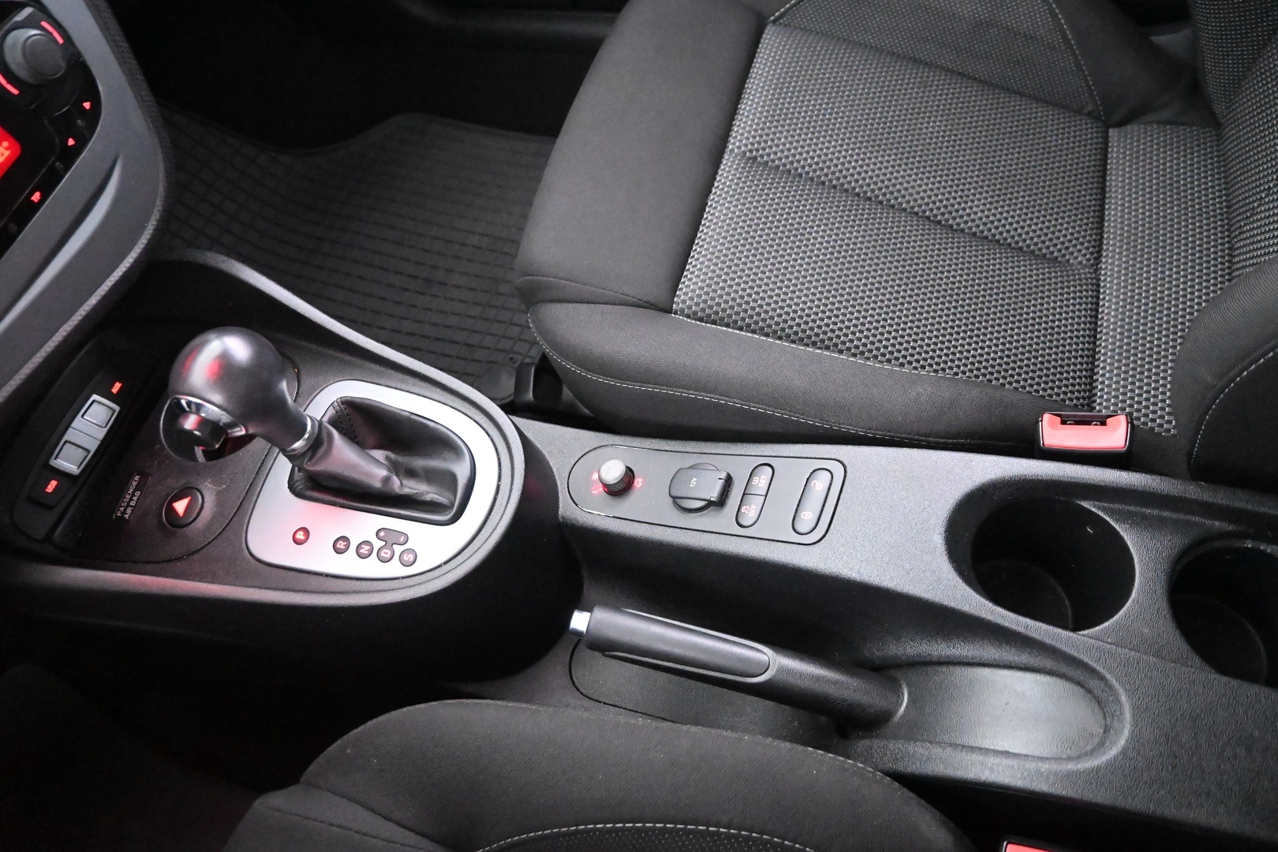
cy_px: 426
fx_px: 852
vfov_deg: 53.1
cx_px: 639
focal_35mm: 24
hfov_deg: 73.7
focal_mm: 16
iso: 12800
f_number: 3.5
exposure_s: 1/25
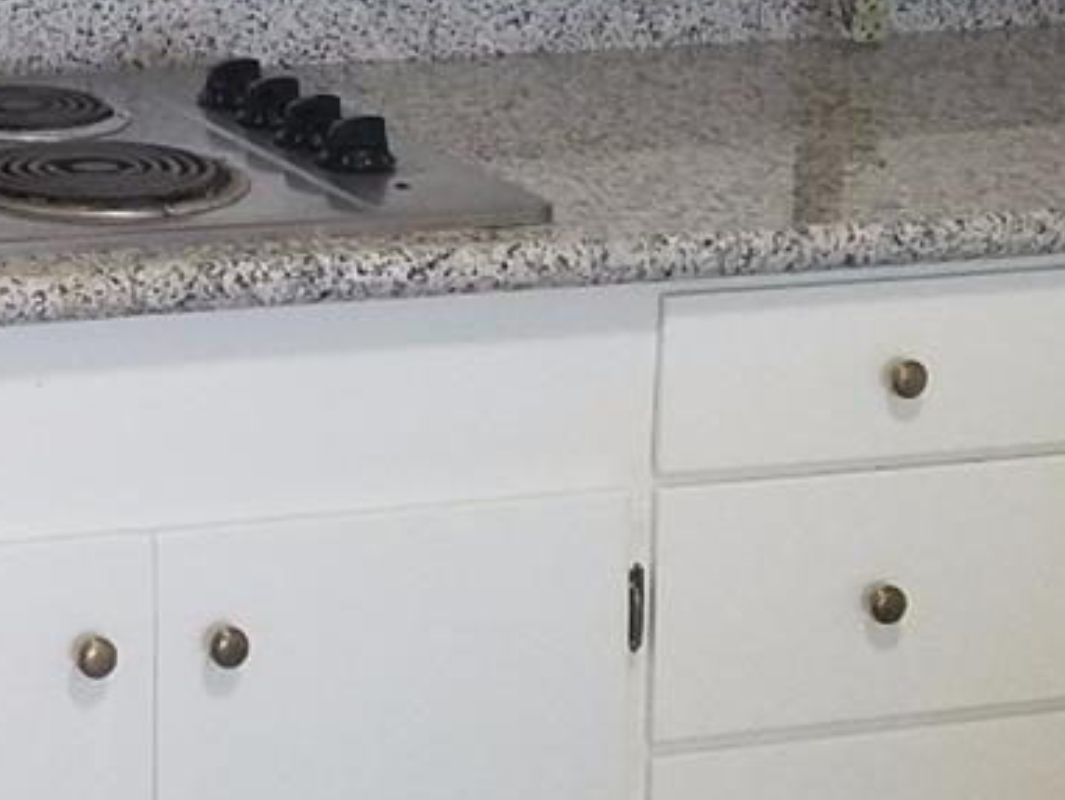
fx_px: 3140
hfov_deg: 18.2
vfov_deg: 13.9
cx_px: -223
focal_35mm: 102
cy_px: -254
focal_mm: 4.2
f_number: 1.7
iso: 200
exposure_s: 1/60
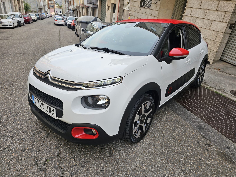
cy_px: 88
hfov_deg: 73.9
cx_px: 118
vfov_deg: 58.9
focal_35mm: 23
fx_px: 157
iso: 10
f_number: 1.7
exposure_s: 1/154
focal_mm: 6.3
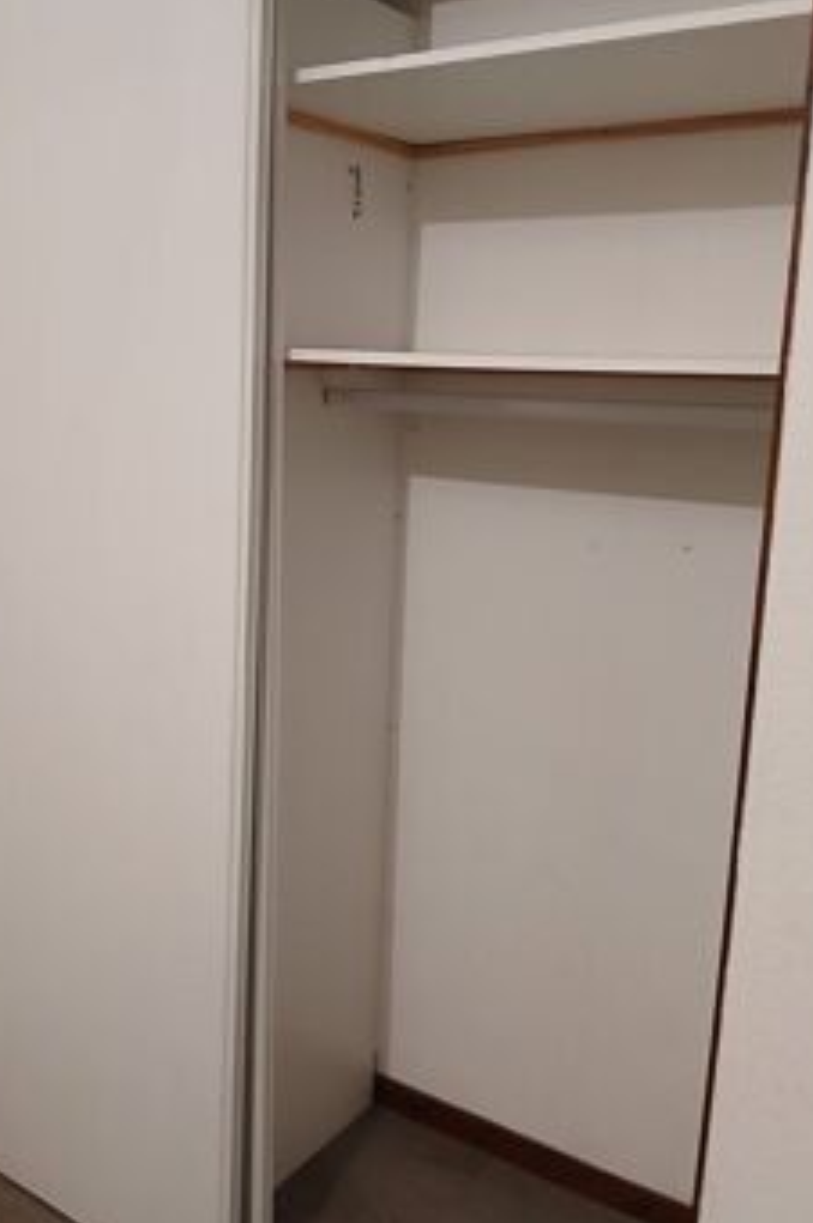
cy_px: 624
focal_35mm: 34
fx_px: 1154
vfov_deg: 55.8
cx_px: 349
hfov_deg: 38.7
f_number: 1.8
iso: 500
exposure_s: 1/20
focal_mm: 3.98
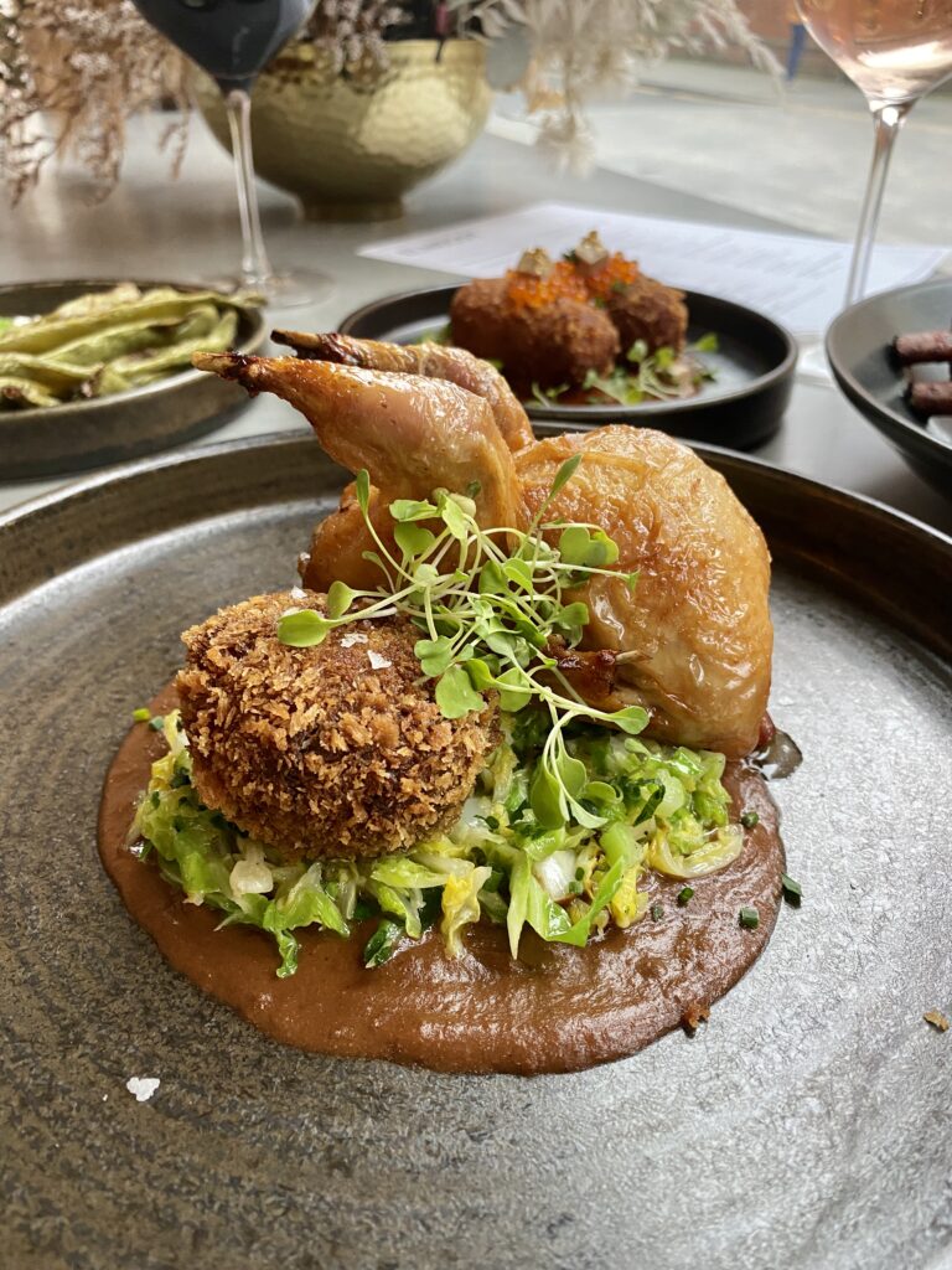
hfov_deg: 53.1
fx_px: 953
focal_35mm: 26
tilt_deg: -31.7
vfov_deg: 67.3
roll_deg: -0.3
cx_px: 476
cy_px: 635
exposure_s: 1/60
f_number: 1.8
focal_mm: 4.25
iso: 160
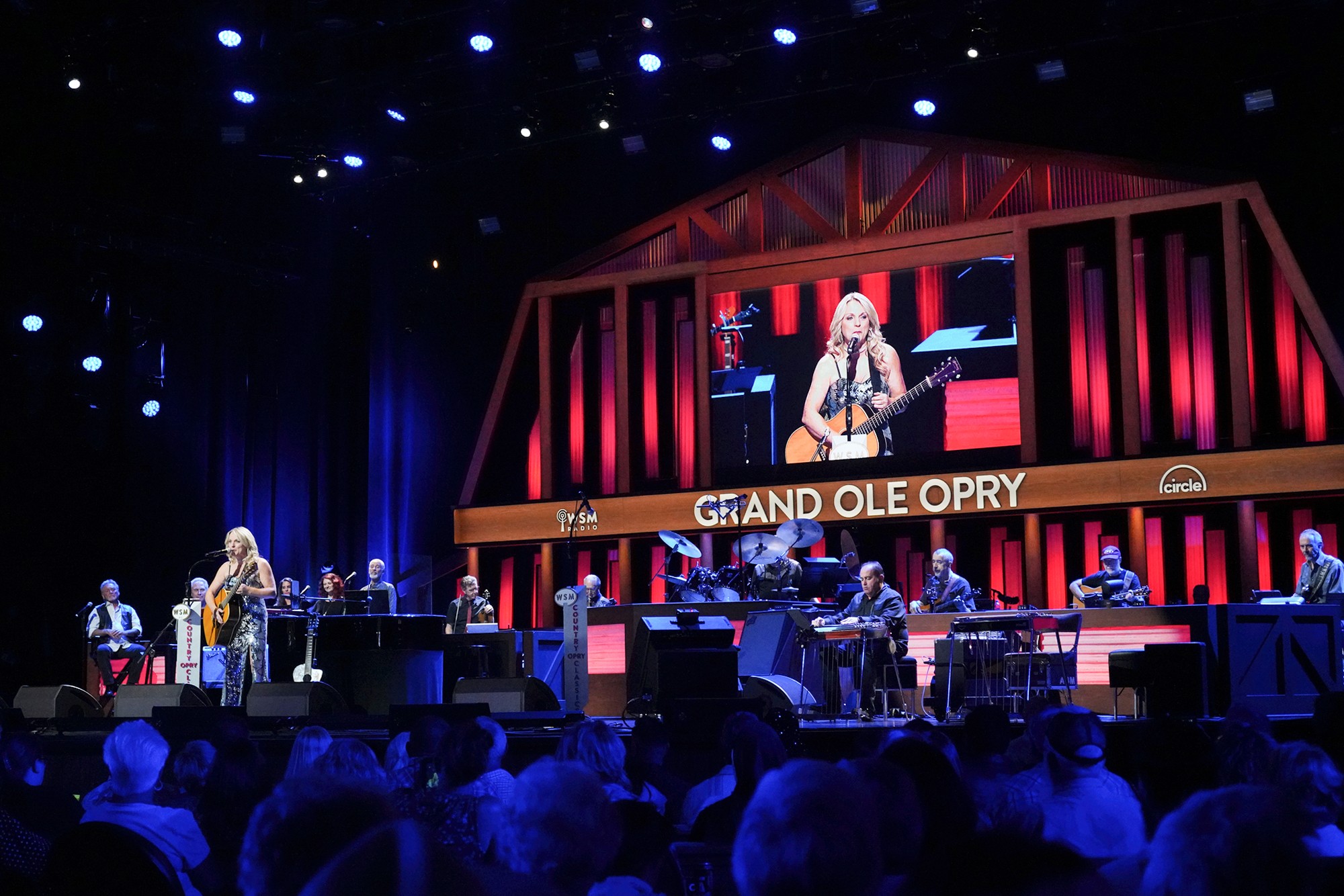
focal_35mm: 53
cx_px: 672
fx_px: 1979
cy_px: 448
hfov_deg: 37.5
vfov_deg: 25.5
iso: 12800
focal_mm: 53
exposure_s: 1/100
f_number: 5.6
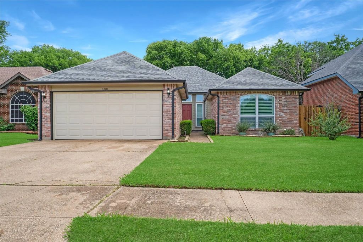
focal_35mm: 24
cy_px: 121
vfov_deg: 53.1
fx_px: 242
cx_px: 182
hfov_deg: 73.7
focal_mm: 24
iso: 500
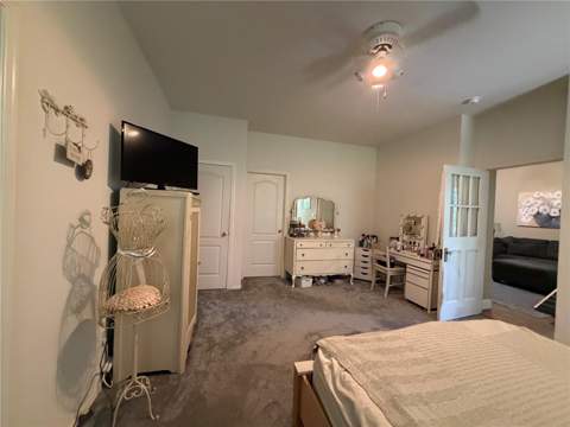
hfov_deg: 102.1
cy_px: 214
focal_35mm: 14
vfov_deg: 85.7
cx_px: 285
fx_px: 231
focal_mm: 2.22
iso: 1000
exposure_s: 1/60
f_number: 2.2
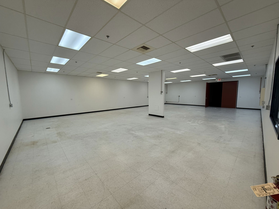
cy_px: 104
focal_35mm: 14
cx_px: 140
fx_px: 113
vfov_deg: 85.7
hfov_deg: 102.1
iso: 125
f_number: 2.2
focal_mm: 2.22
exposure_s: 1/120
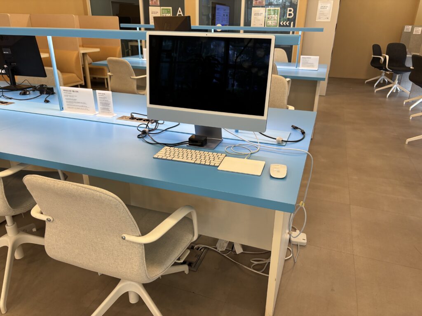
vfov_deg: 53.1
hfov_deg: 67.3
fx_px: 317
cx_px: 211
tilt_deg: -23.1
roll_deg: -0.7
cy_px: 158
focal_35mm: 26
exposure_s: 1/60
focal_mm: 5.96
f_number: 1.6
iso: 80
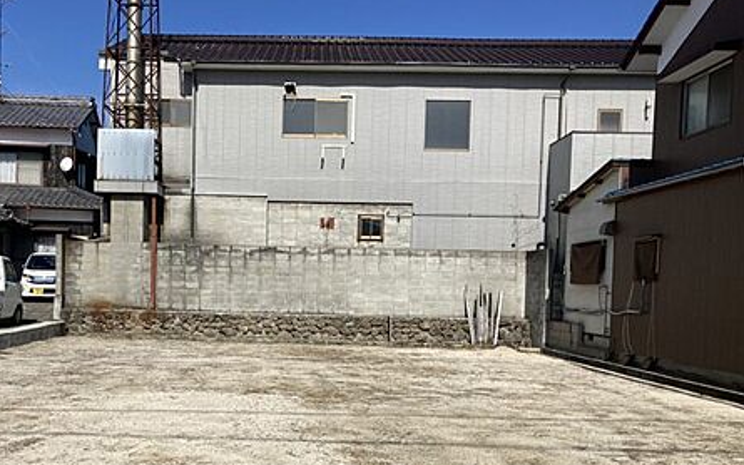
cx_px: 284
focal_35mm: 40
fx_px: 811
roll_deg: -2.0
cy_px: 331
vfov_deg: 31.6
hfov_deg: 48.9
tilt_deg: -2.3
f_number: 1.8
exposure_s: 1/4367
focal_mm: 3.99
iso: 25
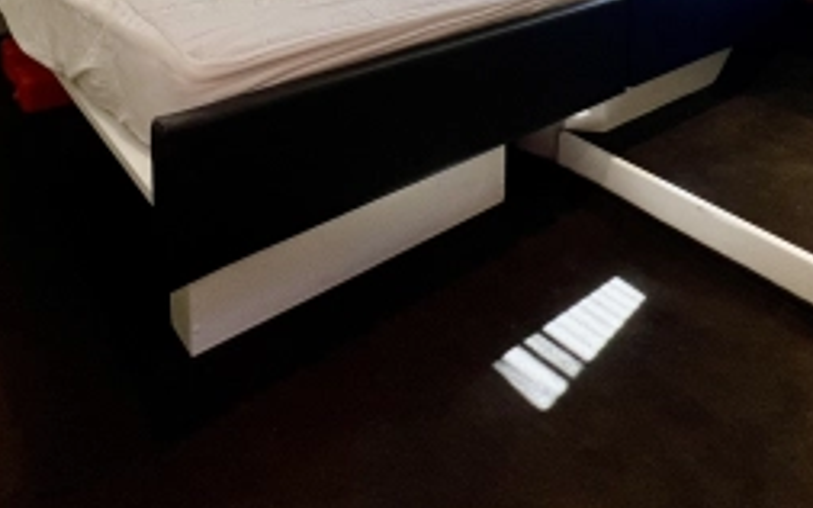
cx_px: 431
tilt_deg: -5.8
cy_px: -130
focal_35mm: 30
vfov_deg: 32.7
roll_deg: -0.7
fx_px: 665
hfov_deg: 62.9
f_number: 1.8
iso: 125
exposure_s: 1/99
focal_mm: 1.57
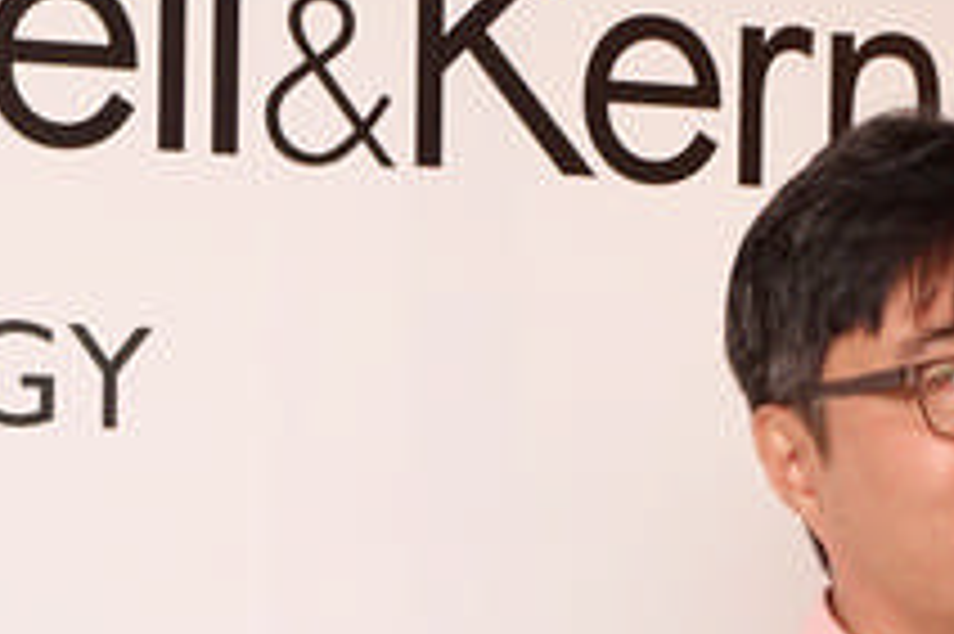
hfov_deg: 8.8
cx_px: 1256
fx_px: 6090
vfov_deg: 5.9
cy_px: 987
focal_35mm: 230
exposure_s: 1/125
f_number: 4
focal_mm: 22.4
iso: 1600
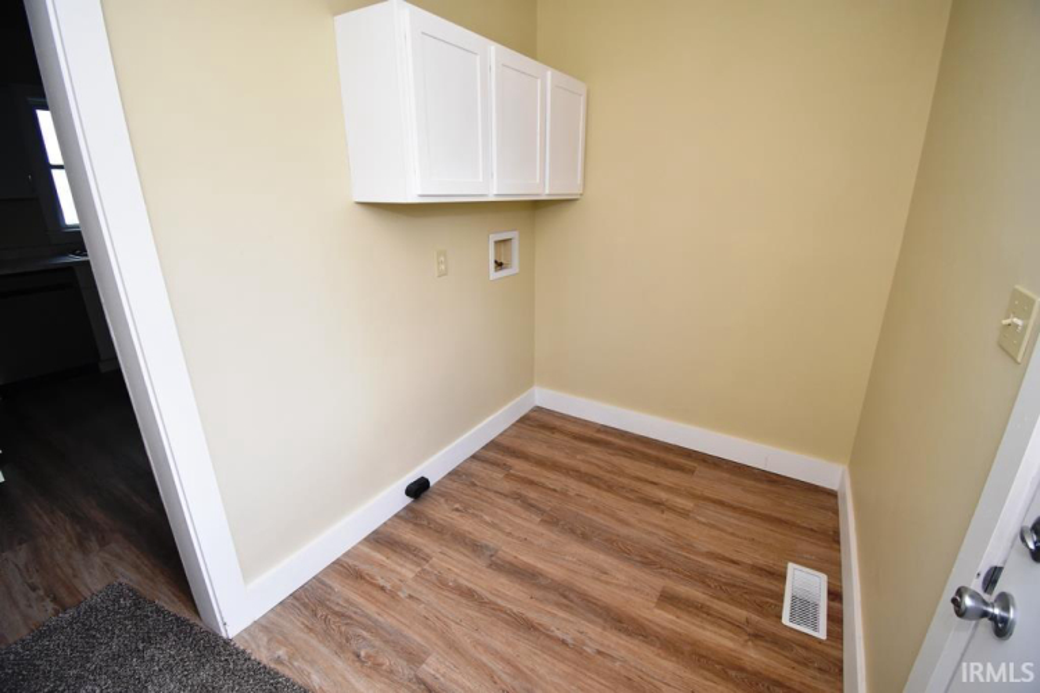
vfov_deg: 77.3
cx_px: 520
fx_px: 433
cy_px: 346
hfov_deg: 100.4
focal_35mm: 15
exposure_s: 1/125
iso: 800
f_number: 5.6
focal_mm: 10
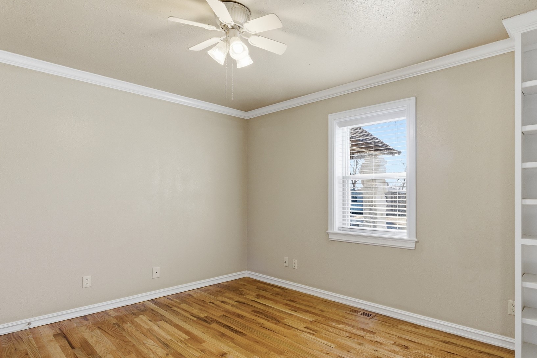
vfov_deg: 61.9
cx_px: 330
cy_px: 191
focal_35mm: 20
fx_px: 298
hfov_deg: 82.7
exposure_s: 1/160
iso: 640
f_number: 13
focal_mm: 16
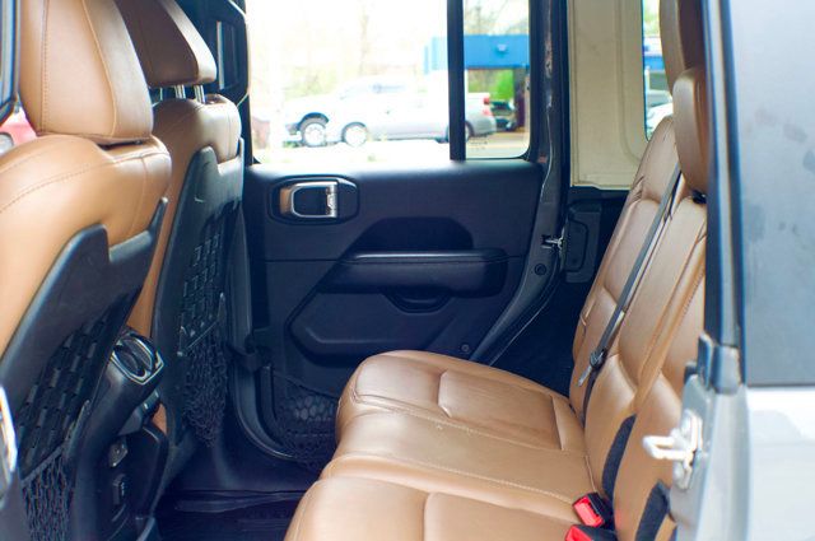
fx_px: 1696
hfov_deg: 27.0
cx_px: 408
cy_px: 270
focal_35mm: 75
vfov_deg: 18.1
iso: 1250
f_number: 5
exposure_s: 1/100
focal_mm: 50
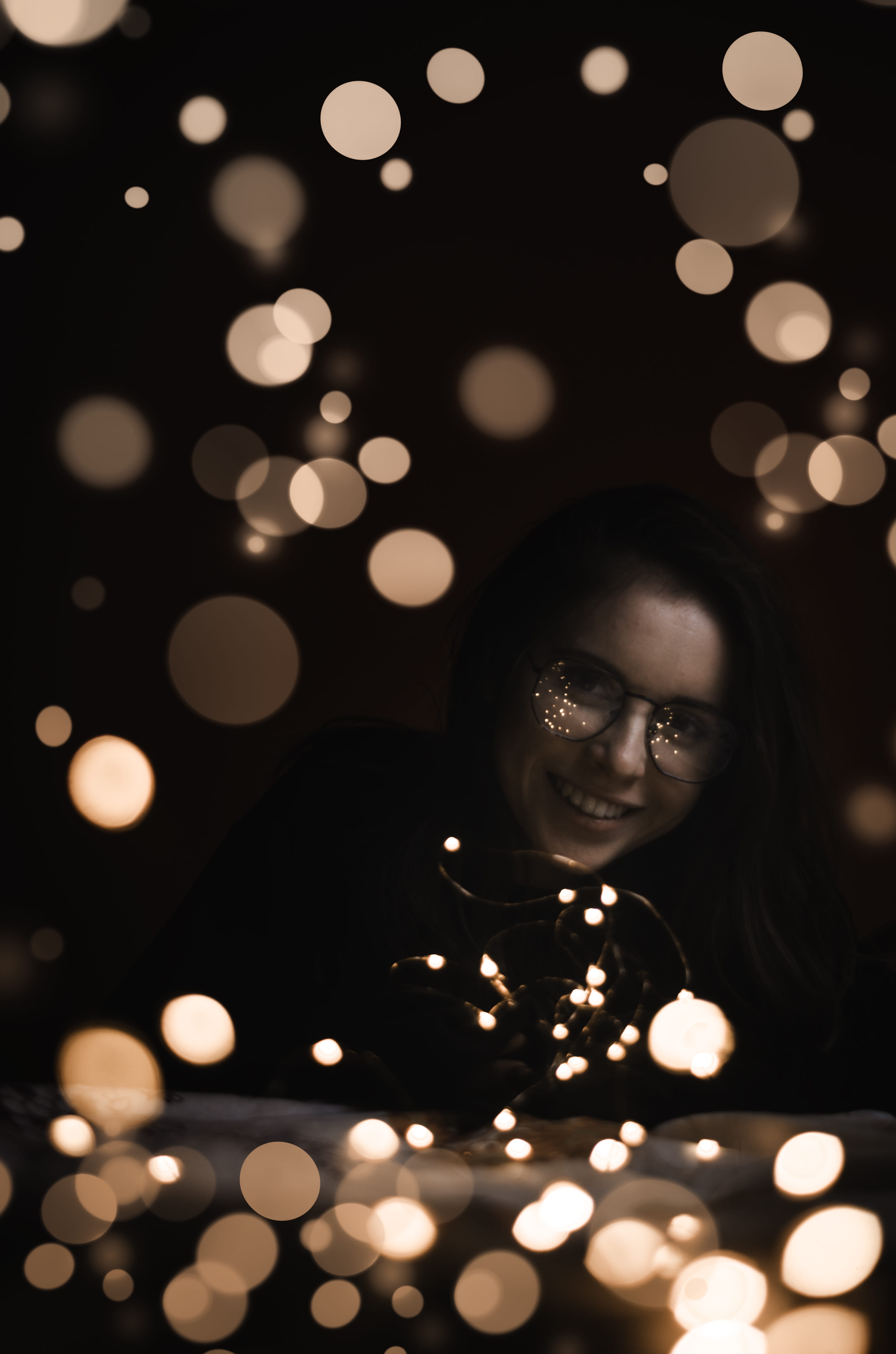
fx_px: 2812
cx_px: 448
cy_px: 677
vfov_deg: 27.0
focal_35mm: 75
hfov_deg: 18.1
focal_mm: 50
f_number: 1.8
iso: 125
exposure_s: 1/50
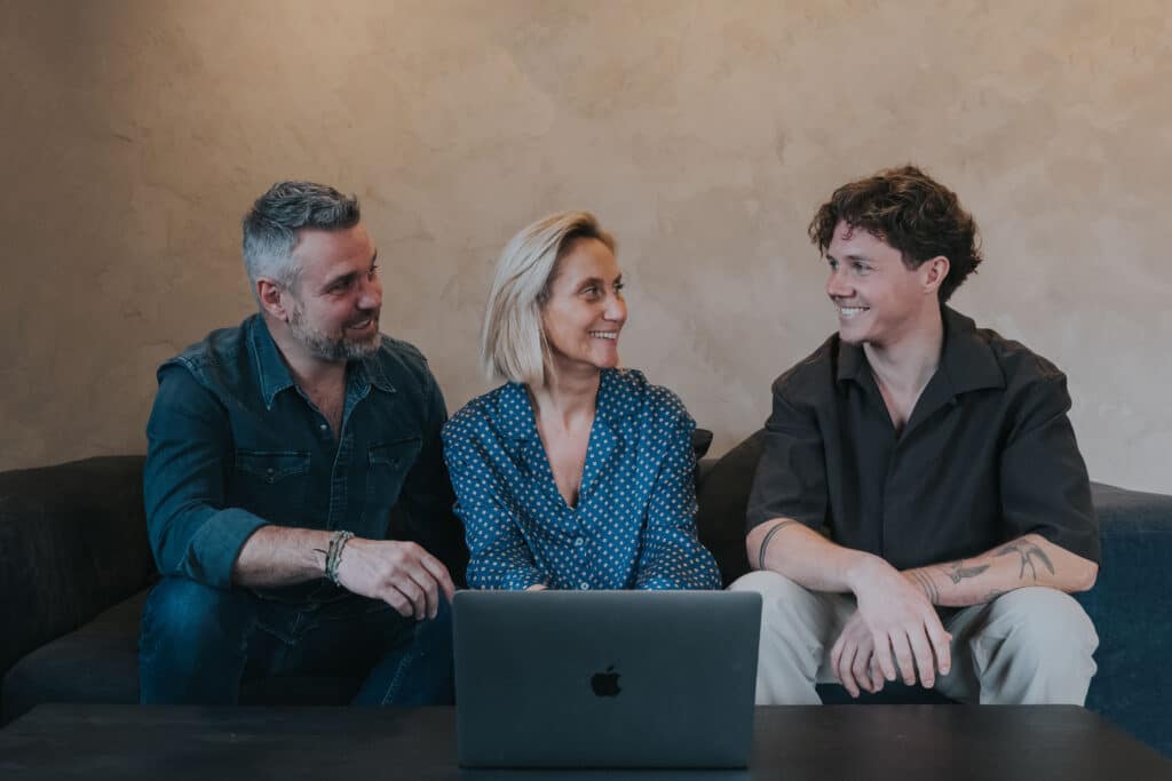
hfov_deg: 54.4
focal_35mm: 35
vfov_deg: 37.9
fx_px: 1140
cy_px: 390
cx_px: 586
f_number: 6.3
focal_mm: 35
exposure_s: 1/320
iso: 6400
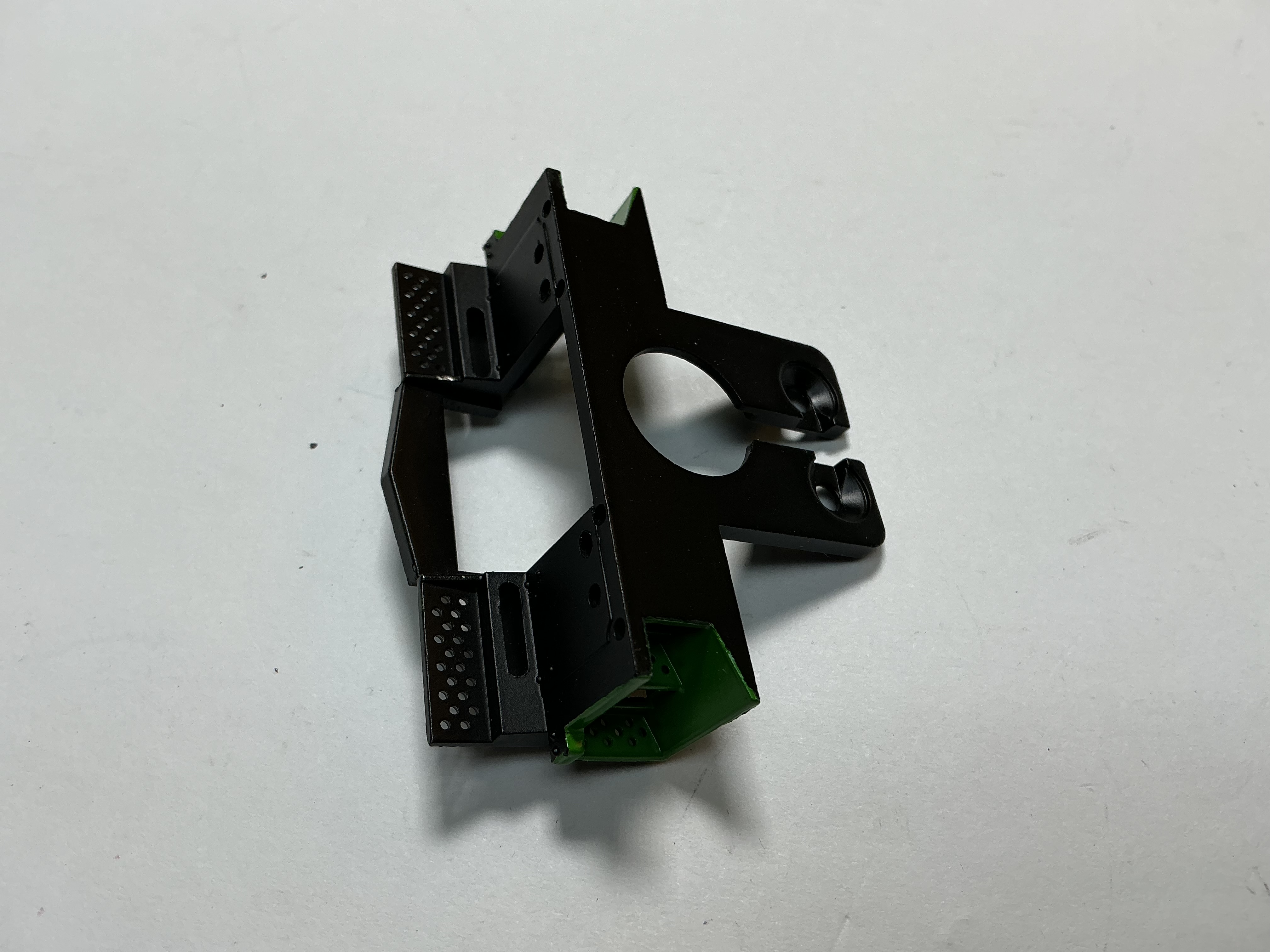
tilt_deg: -61.0
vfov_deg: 48.2
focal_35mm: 29
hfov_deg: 61.7
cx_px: 635
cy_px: 476
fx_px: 1064
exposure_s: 1/197
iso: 20
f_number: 1.8
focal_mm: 3
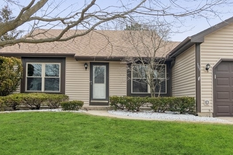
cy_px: 46
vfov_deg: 36.3
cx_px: 161
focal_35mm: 36
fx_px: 233
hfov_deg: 51.8
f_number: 9
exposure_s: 1/250
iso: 200
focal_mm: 14
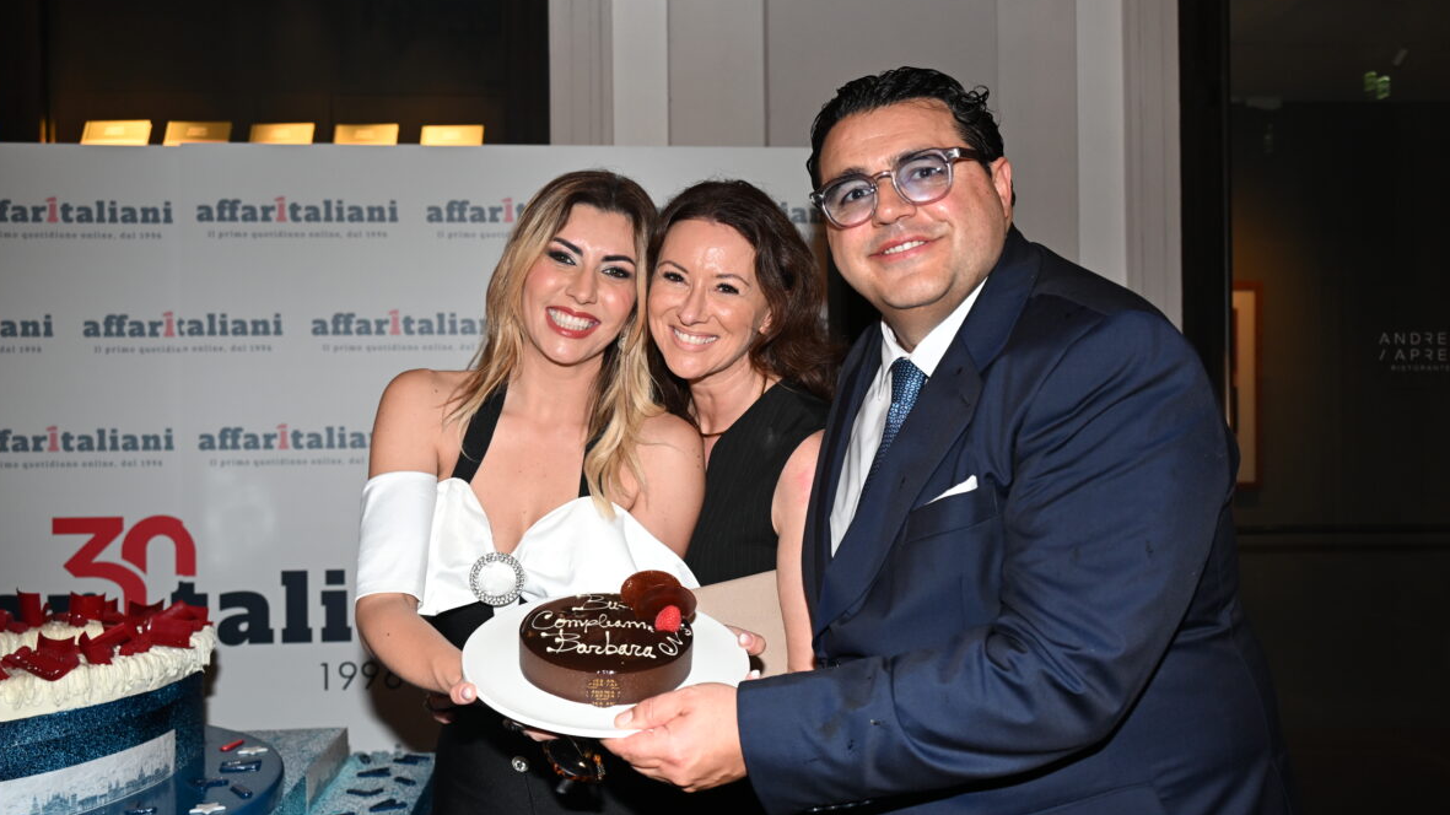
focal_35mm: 33
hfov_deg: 59.5
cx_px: 723
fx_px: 1269
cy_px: 433
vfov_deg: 35.6
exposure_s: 1/100
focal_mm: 31
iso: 1000
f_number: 4.5
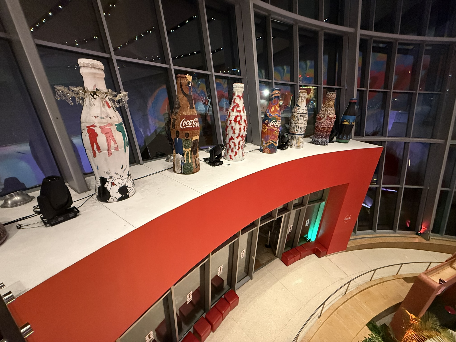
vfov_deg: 85.7
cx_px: 228
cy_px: 171
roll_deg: -2.1
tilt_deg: -21.5
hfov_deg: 102.1
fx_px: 184
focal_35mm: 14
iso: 800
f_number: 2.2
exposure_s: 1/60
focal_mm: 2.22
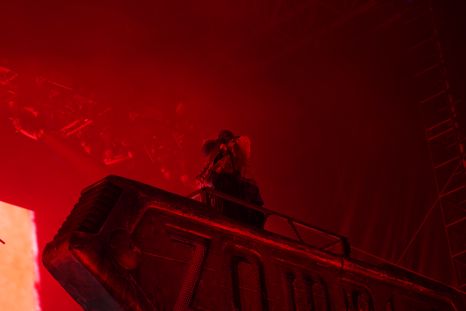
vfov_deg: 13.0
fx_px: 1359
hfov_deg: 19.5
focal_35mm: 105
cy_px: 156
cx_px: 233
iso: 640
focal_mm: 105
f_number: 4
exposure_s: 1/125
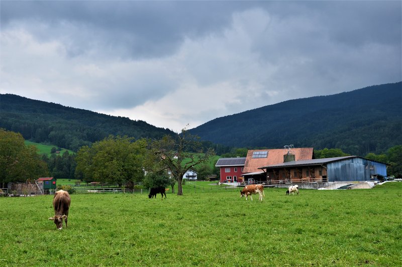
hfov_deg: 35.1
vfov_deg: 23.7
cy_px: 134
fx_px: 635
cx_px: 201
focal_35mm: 57
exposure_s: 1/50
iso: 320
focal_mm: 38
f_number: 8
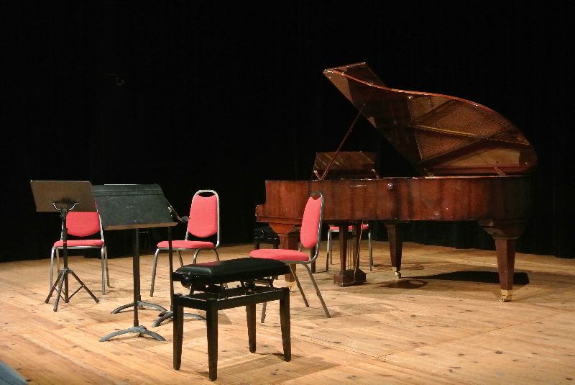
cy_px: 192
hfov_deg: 41.9
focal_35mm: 47
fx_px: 751
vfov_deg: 28.7
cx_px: 288
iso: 3200
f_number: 4.5
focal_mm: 17.5
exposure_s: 1/80
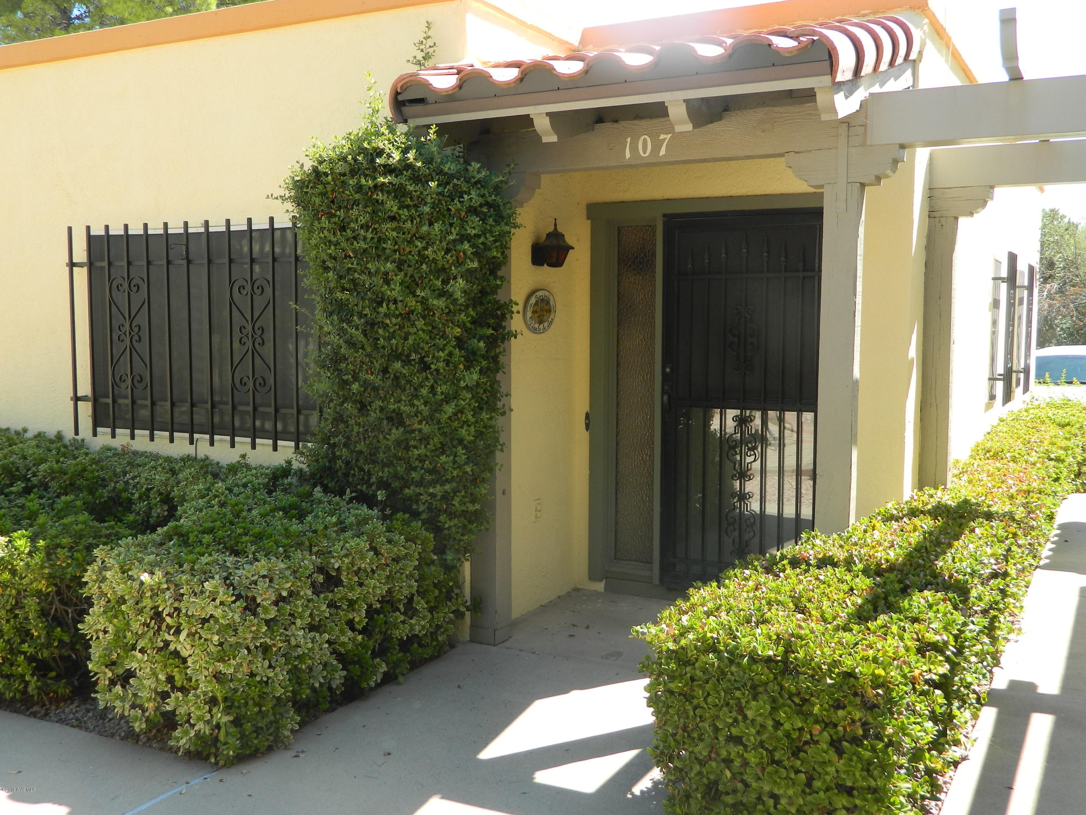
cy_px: 408
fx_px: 1098
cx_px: 543
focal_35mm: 35
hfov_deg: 52.6
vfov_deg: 40.7
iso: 80
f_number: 3.3
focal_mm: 6.2
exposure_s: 1/200
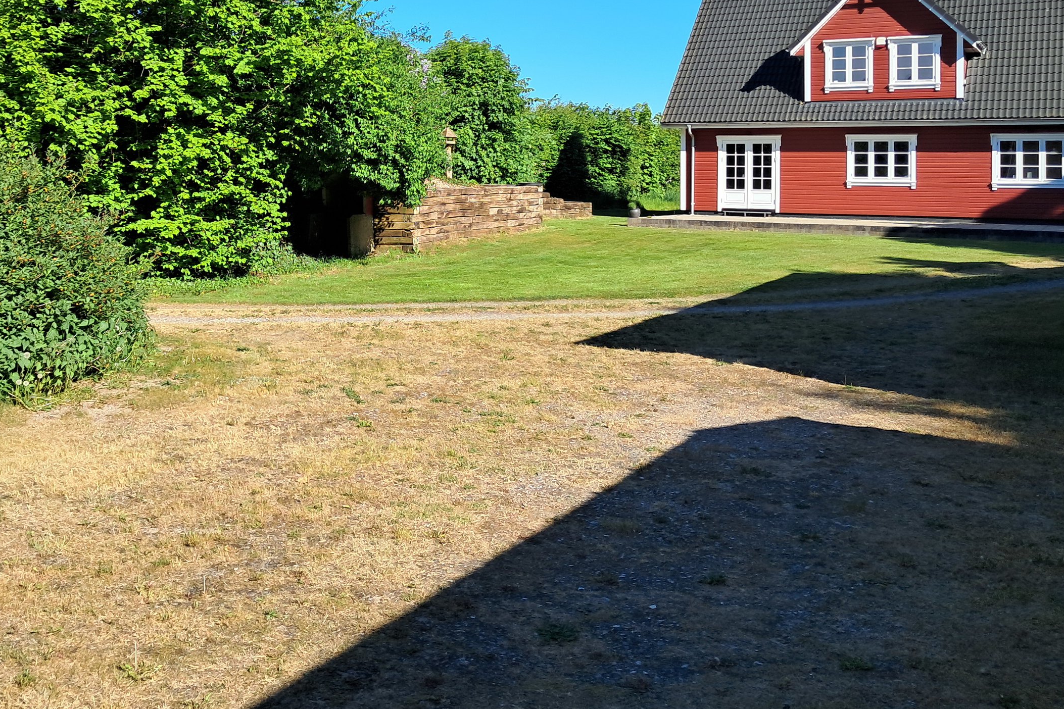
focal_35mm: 40
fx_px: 1182
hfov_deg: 47.4
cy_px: 150
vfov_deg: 32.6
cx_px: 324
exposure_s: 1/496
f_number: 1.8
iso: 50
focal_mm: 4
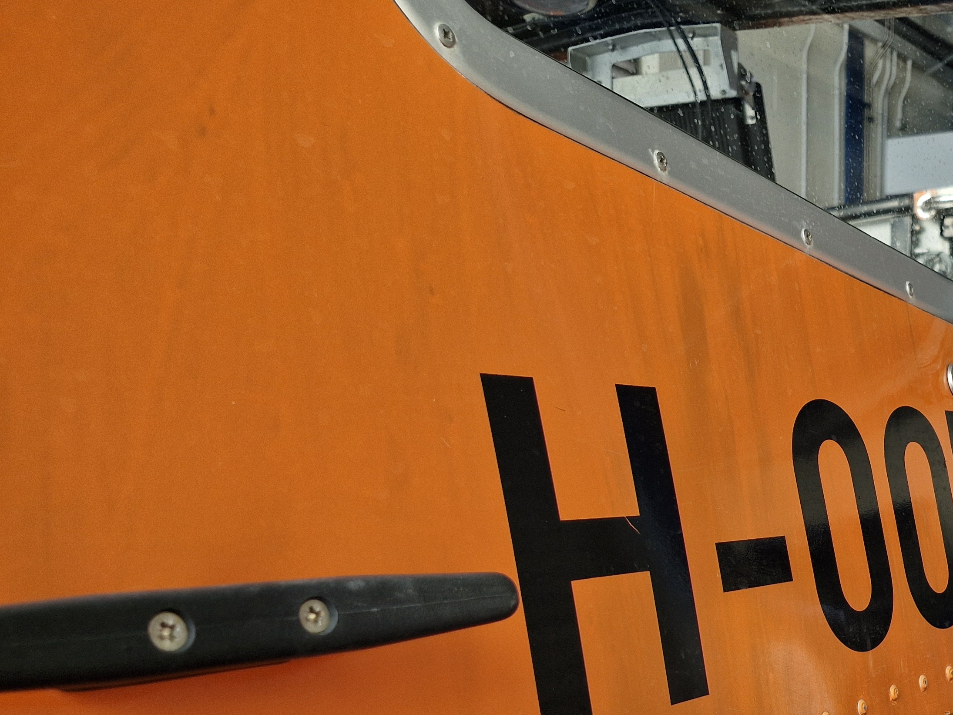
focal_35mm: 42
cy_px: 590
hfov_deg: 41.1
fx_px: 1156
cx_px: 865
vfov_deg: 33.2
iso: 50
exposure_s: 1/100
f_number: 1.8
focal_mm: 5.54
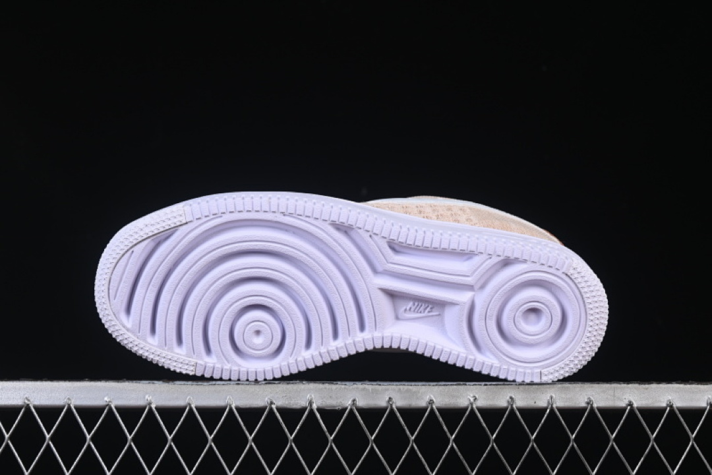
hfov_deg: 27.0
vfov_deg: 18.2
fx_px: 1483
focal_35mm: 75
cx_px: 356
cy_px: 238
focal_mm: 50
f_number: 8
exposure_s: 1/80
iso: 160
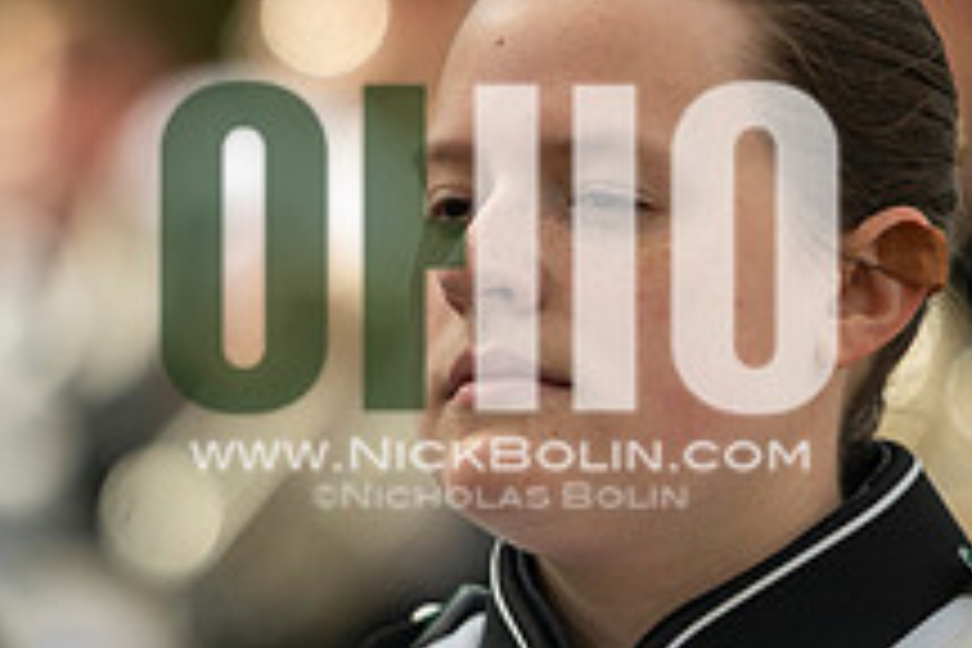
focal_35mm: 537
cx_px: 500
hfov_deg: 3.8
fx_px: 14498
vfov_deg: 2.6
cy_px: 292
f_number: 2.8
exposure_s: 1/8000
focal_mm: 200
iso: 1000
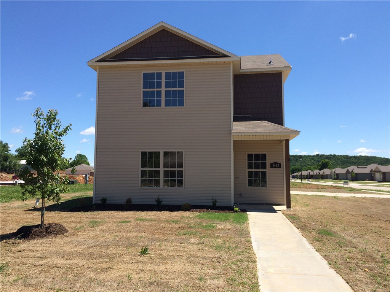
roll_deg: +0.0
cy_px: 146
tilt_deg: +4.2
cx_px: 195
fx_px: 327
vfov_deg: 48.2
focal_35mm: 29
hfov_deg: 61.7
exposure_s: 1/1866
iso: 32
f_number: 2.2
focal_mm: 4.15
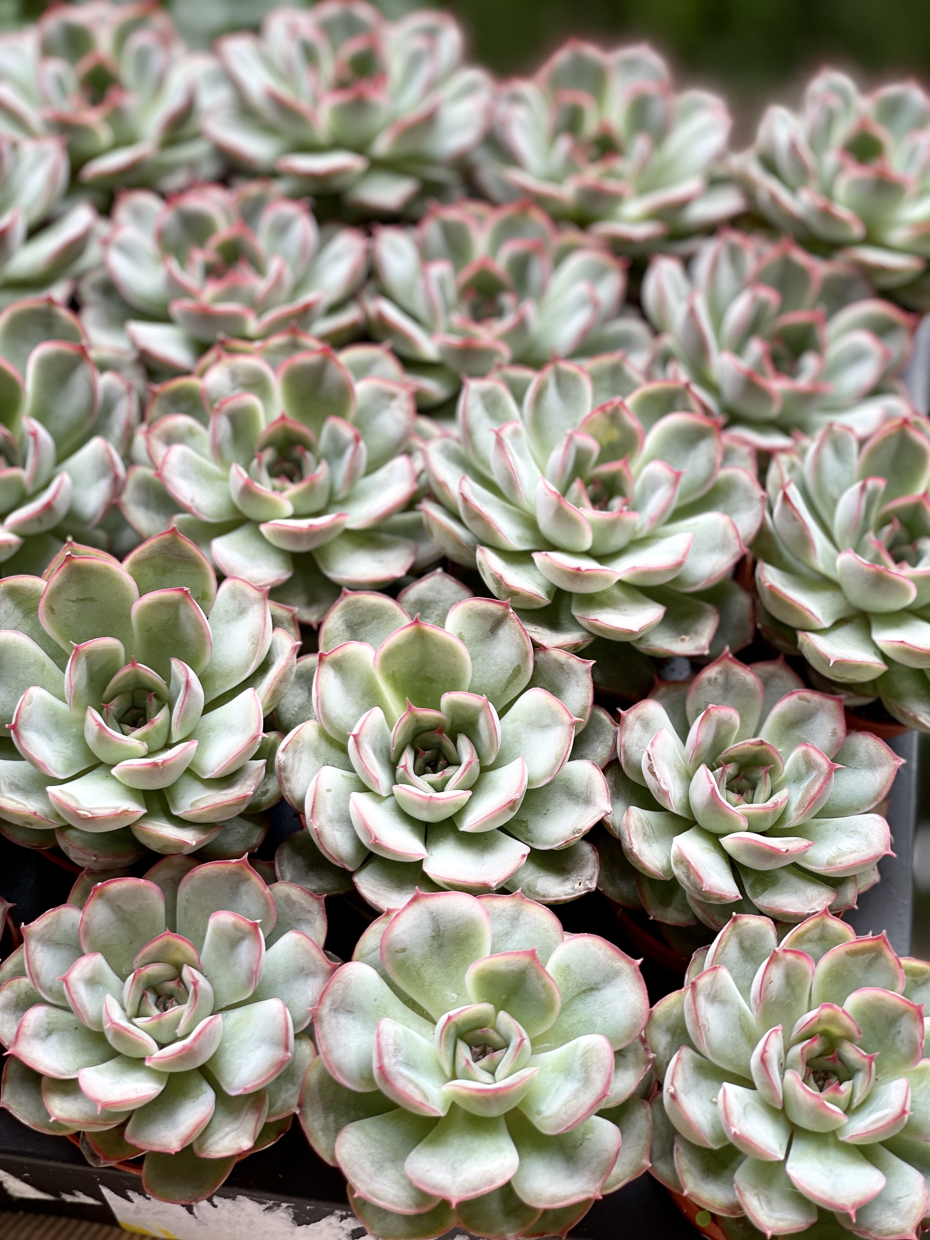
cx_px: 465
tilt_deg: -38.8
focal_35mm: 64
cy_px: 620
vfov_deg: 30.3
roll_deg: -1.3
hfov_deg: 22.9
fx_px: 2293
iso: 32
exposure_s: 1/121
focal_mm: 7.5
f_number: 2.2
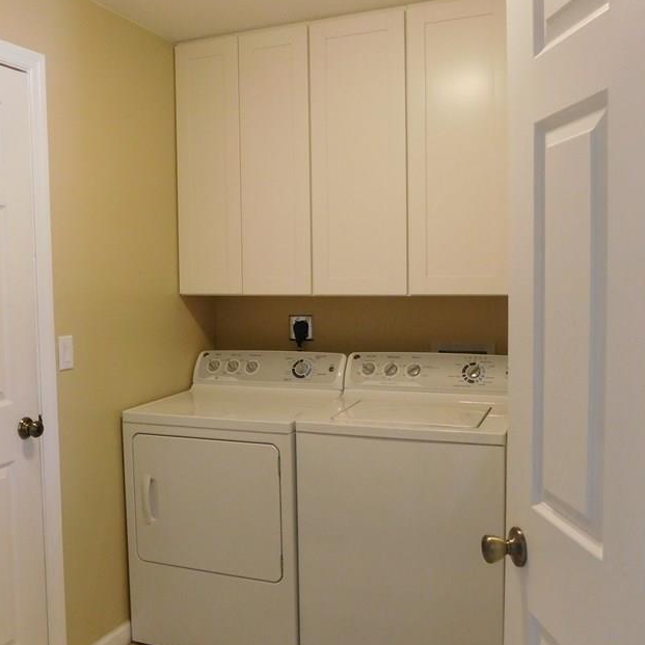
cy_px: 319
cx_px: 271
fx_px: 738
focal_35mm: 35
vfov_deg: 47.2
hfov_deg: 47.0
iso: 320
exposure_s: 1/30
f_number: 3
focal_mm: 4.1
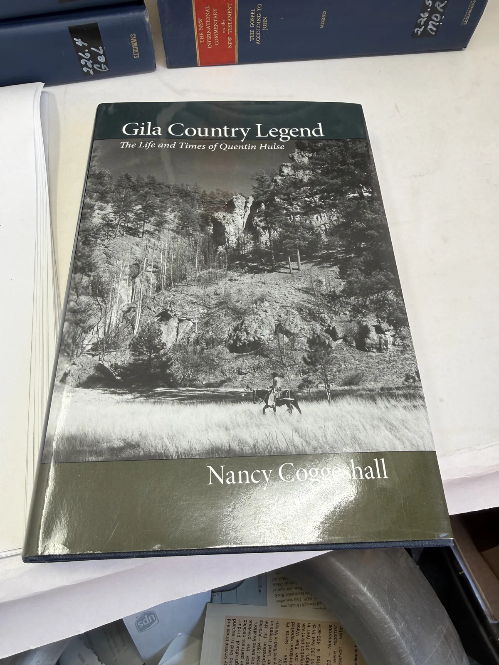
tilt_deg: -61.4
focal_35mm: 24
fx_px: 461
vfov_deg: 71.6
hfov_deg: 56.8
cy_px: 332
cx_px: 250
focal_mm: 2.22
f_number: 2.2
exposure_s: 1/120
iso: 50
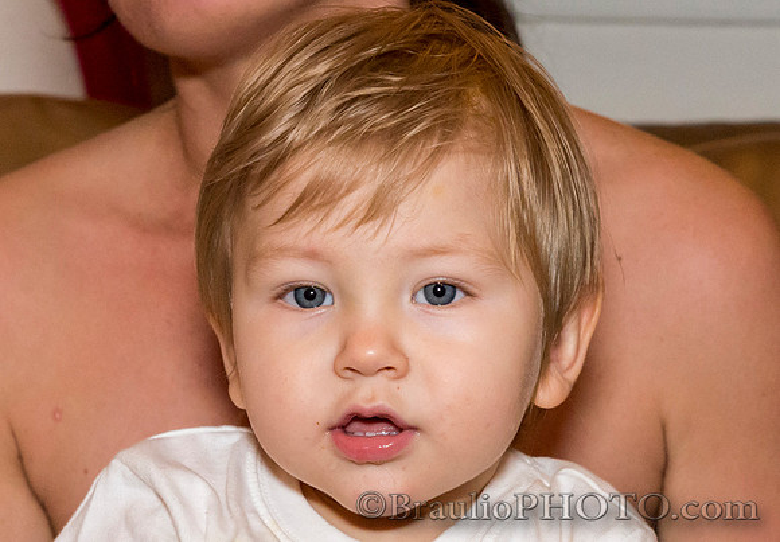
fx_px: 3426
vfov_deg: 9.0
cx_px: 387
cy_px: 418
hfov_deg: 13.0
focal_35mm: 156
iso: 4000
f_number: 7.1
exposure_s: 1/160
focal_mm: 70
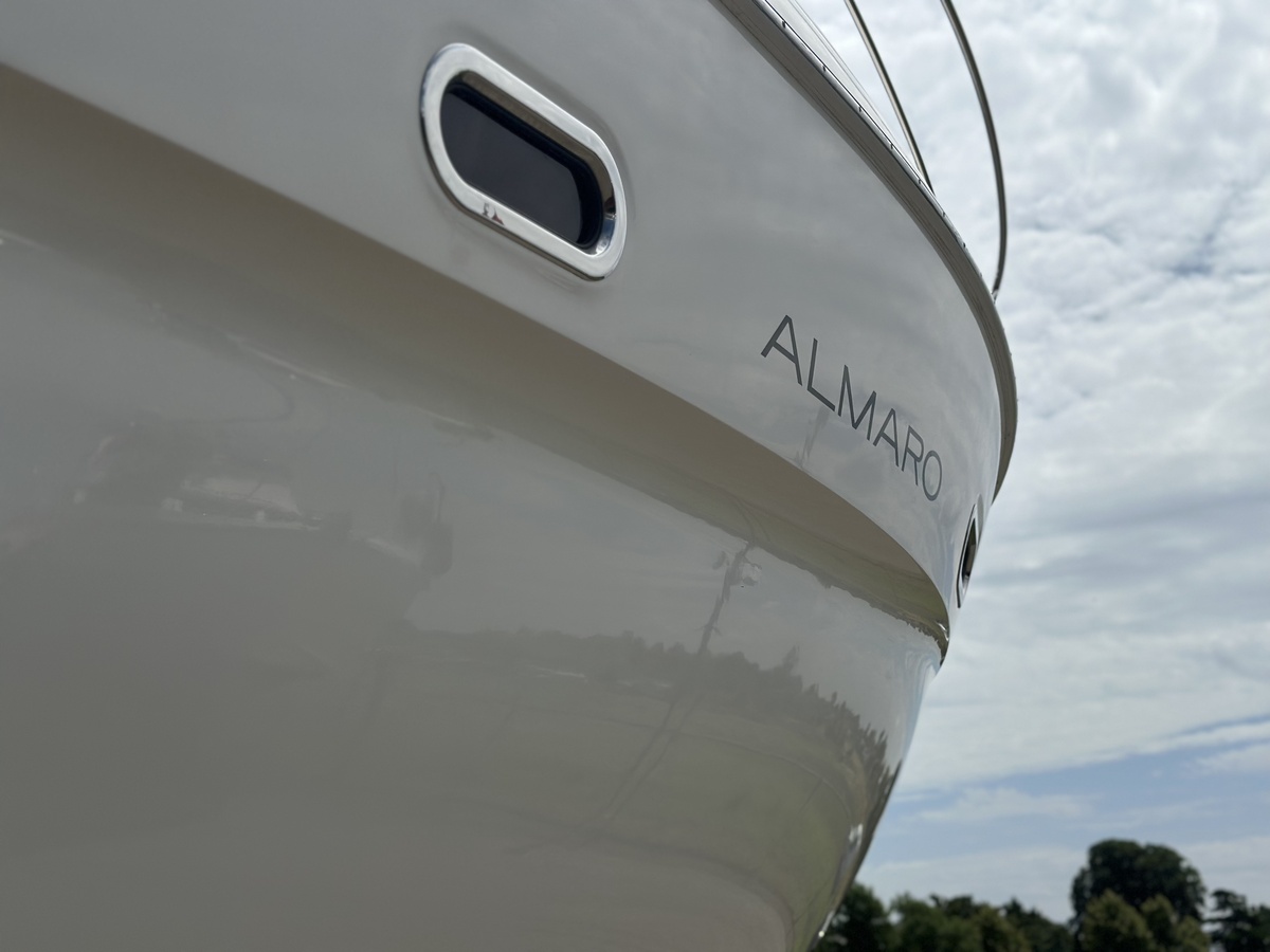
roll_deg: +3.2
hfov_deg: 39.7
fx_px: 1761
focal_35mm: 48
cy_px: 476
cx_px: 635
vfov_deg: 30.3
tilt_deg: +16.9
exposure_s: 1/18868
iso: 100
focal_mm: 6.86
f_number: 1.78
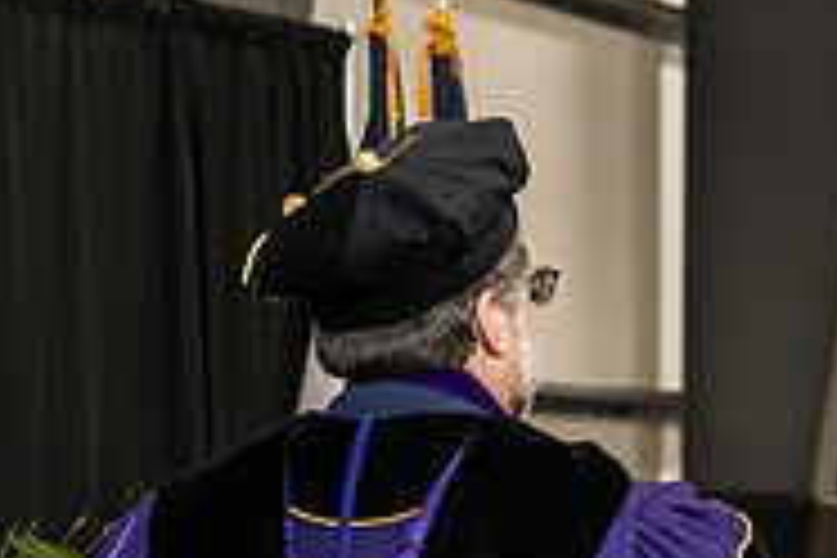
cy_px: 452
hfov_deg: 9.4
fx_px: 5068
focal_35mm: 218
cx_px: 868
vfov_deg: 6.3
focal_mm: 70
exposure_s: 1/200
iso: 2500
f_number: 5
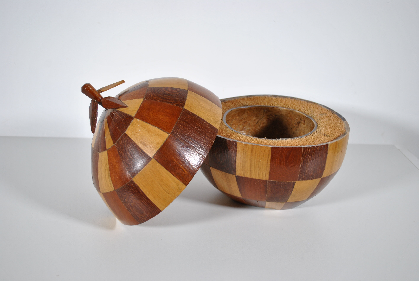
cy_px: 140
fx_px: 507
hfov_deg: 44.9
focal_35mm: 44
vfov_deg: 30.9
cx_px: 210
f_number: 4.5
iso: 200
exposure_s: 1/50
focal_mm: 29
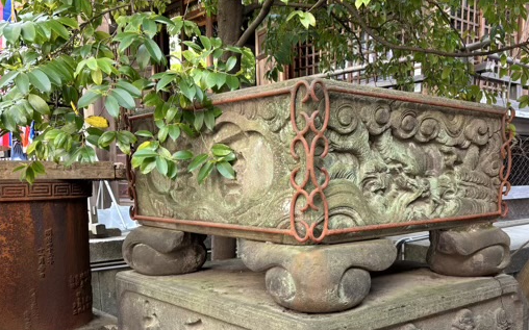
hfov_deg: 51.3
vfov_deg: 32.9
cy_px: 246
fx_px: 548
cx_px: 311
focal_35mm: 38
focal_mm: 5.96
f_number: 1.6
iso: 125
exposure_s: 1/87
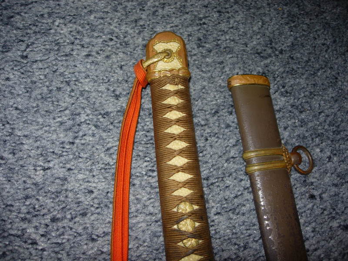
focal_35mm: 38
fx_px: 382
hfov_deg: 49.0
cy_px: 130
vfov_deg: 37.7
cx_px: 174
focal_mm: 7.8
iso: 79
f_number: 2.8
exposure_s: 1/64
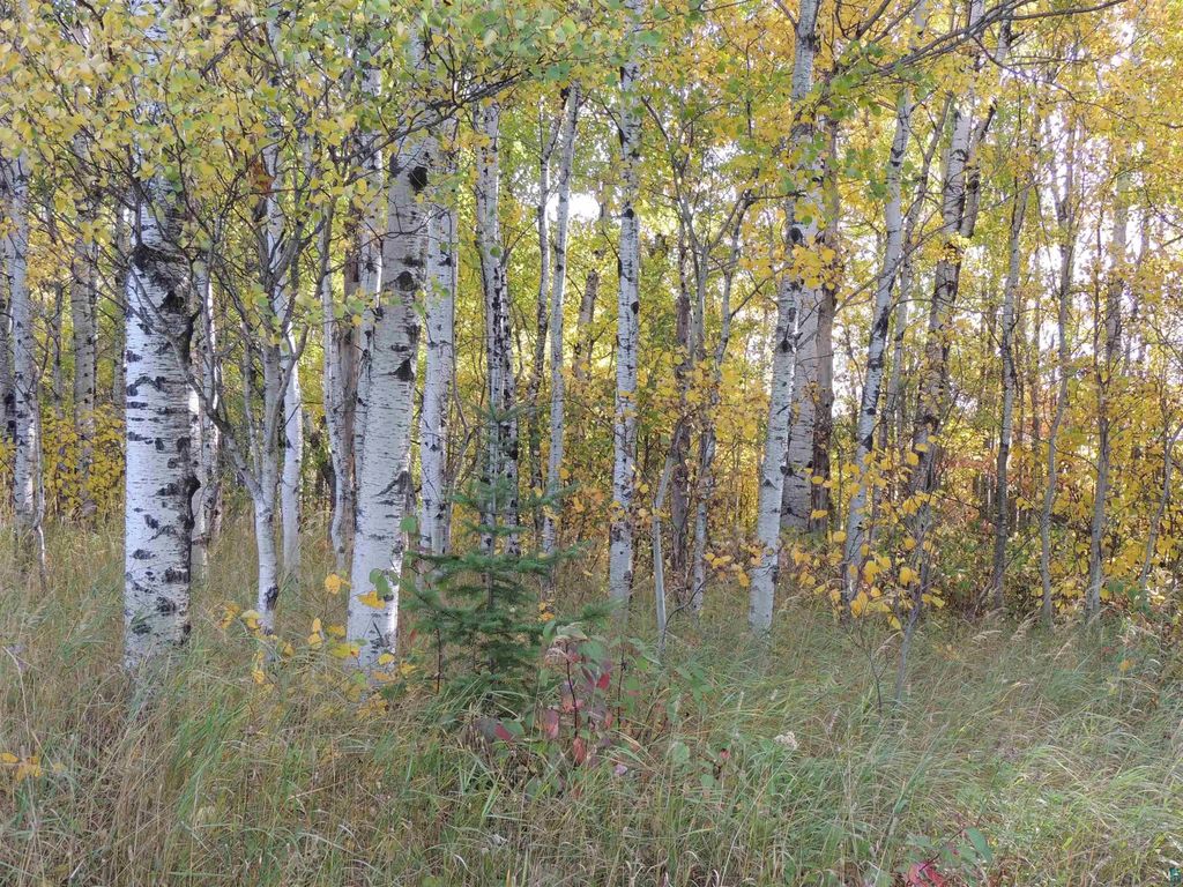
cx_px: 592
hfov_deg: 46.8
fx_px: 1367
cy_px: 444
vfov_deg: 36.0
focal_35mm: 40
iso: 100
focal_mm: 7.1
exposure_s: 1/60
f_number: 3.3
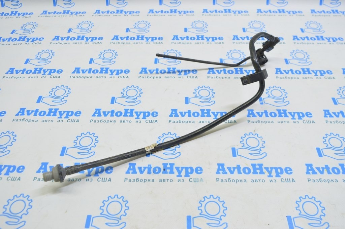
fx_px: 316
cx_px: 172
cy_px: 114
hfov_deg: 57.3
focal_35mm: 33
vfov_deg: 39.9
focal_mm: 22
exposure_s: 1/20
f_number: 5.6
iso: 400
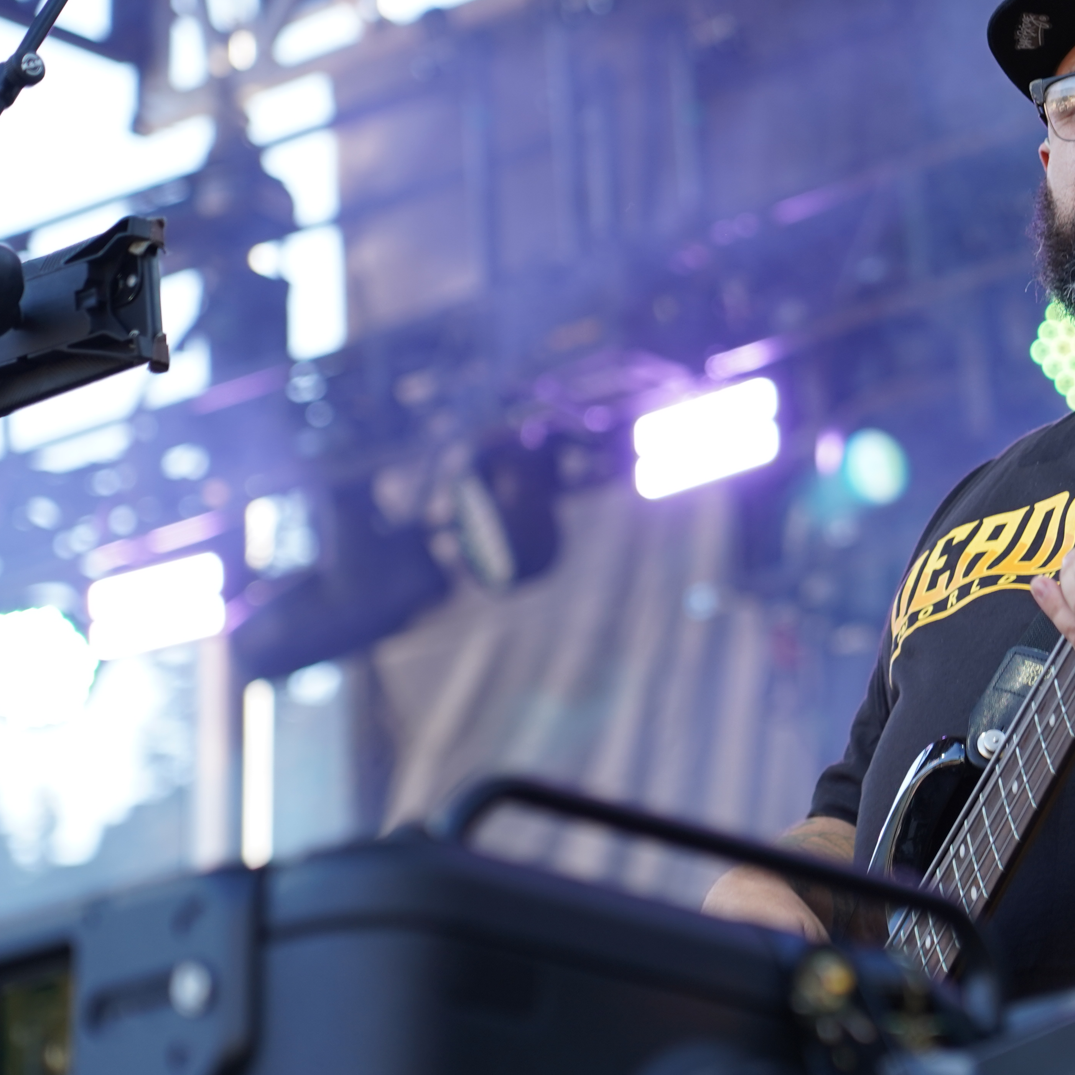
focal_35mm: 191
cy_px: 578
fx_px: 6711
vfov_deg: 9.2
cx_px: 1076
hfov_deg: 9.1
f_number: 4
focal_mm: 105
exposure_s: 1/160
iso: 250
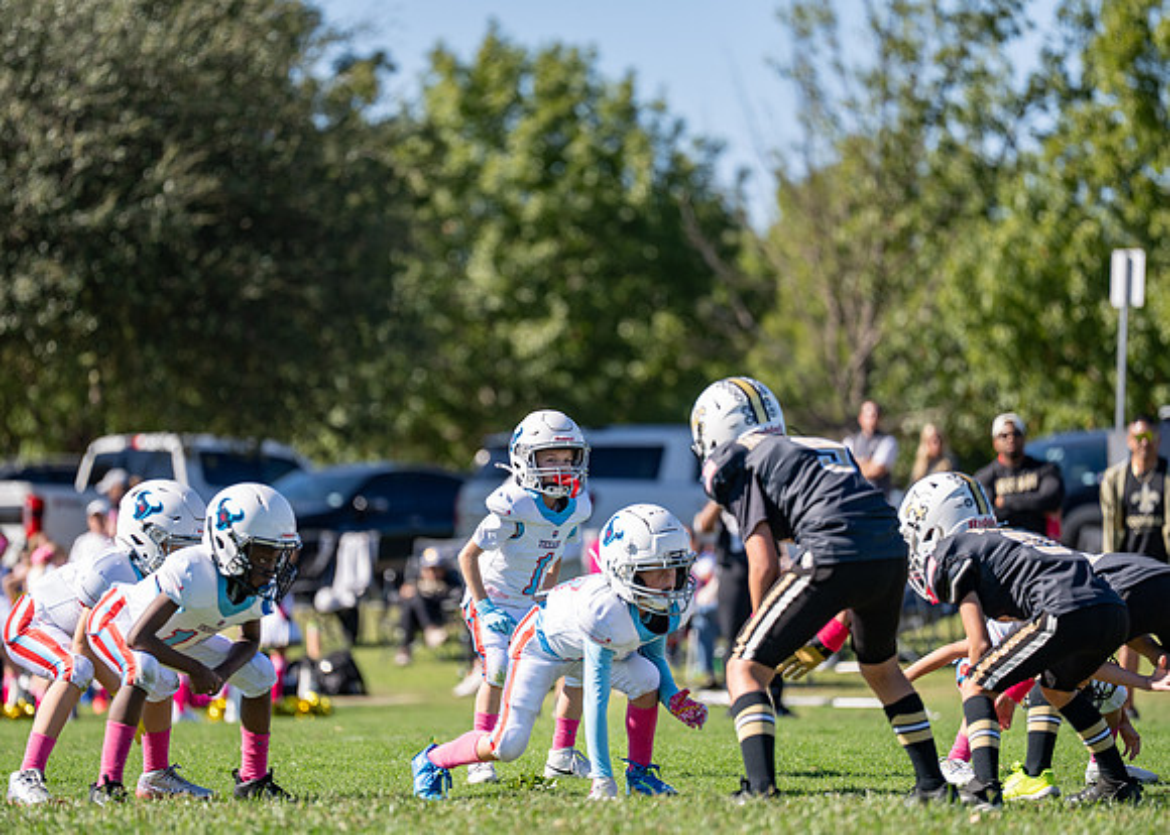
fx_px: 7710
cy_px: 453
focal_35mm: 232
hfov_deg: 8.7
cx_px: 519
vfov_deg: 6.2
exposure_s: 1/2000
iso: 160
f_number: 2.8
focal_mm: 200
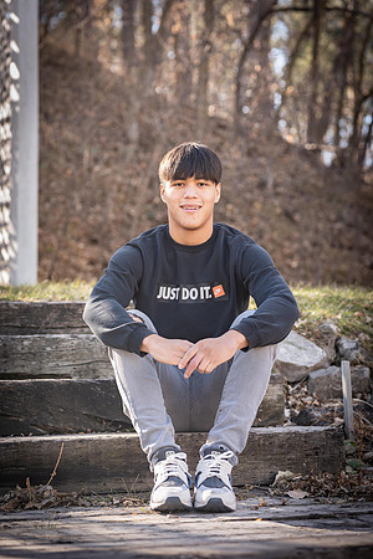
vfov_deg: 23.9
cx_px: 186
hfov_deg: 16.1
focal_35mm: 85
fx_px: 1321
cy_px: 280
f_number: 3.2
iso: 100
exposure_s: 1/125
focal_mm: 85
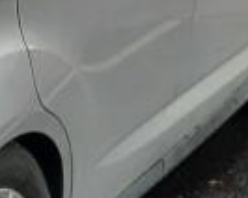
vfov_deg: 10.0
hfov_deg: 11.6
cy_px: 17
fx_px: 1121
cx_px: -211
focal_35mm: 153
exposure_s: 1/968
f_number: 1.7
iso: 40
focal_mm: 3.93
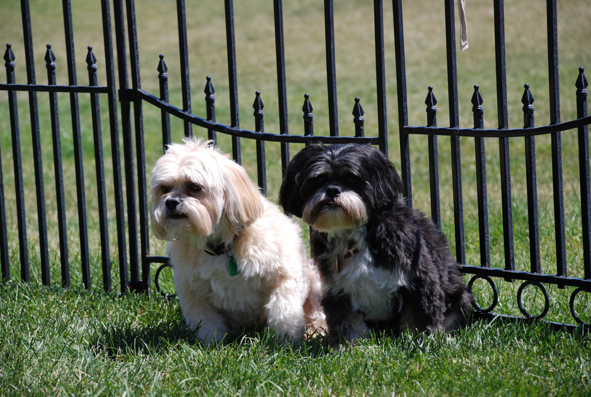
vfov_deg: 9.2
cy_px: 198
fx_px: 2468
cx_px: 296
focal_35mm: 150
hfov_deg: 13.7
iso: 200
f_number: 5.6
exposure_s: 1/400
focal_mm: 100
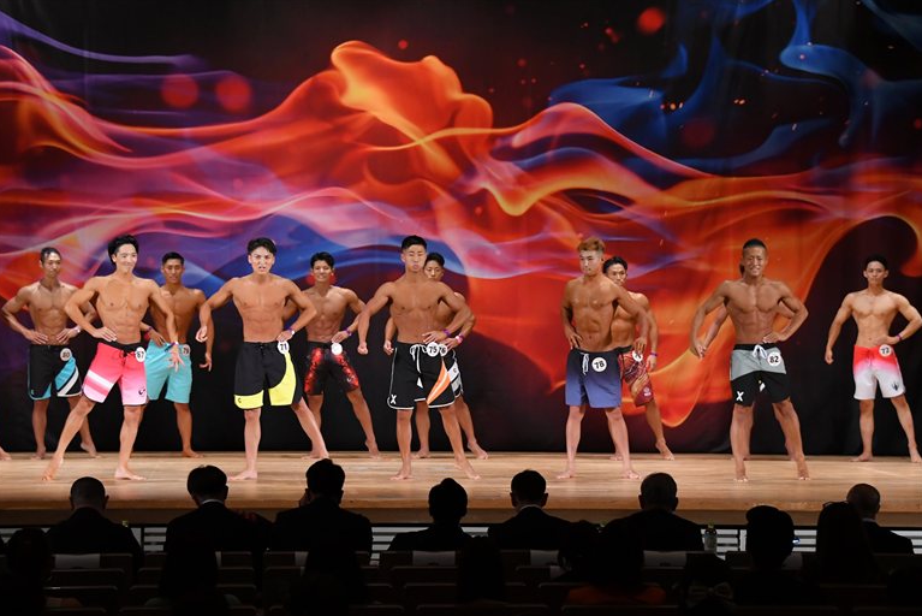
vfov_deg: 12.9
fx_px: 2716
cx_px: 459
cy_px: 309
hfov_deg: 19.3
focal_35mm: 106
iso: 3200
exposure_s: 1/400
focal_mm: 70
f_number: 5.6
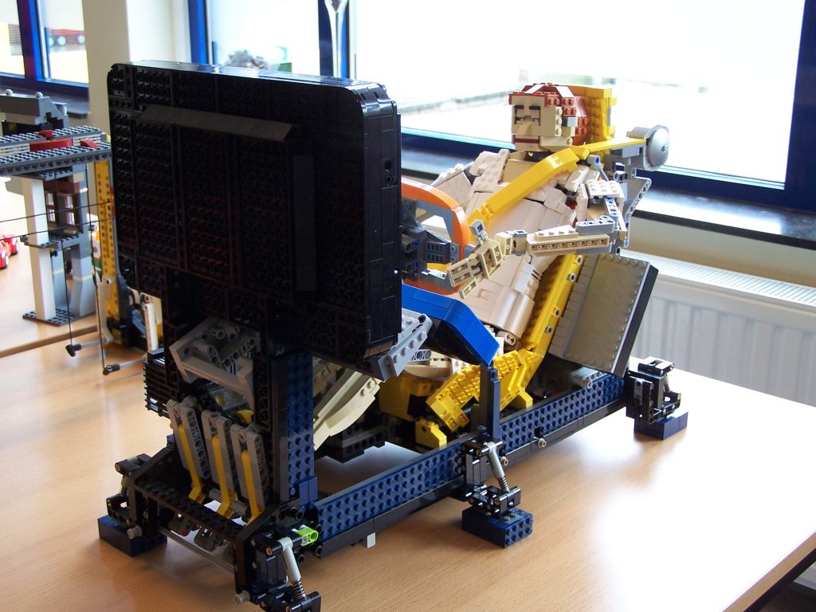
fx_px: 1202
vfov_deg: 28.6
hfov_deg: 37.5
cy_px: 306
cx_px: 408
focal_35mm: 51
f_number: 3
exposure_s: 1/15
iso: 80
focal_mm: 8.5
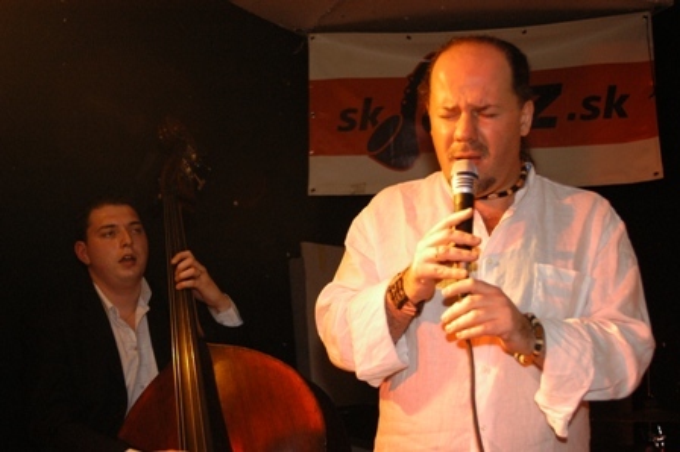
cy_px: 226
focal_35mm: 45
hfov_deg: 43.6
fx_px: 849
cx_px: 340
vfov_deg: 29.8
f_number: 2.8
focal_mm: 30
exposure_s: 1/80
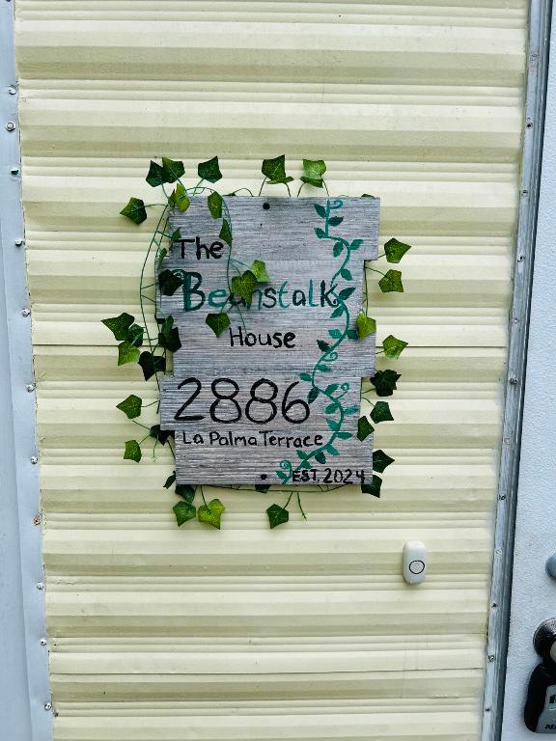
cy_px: 370
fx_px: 557
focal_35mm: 26
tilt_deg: -8.2
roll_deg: -0.5
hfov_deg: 53.1
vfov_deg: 67.3
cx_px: 278
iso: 50
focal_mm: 5.7
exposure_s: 1/2299
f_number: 1.5
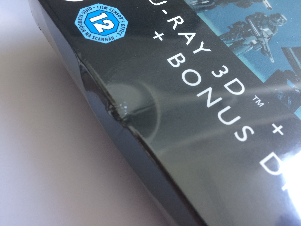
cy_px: 113
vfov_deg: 48.2
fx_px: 252
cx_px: 150
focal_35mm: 29
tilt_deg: -50.2
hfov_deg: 61.7
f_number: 2.2
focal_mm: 4.15
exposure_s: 1/33
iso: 80
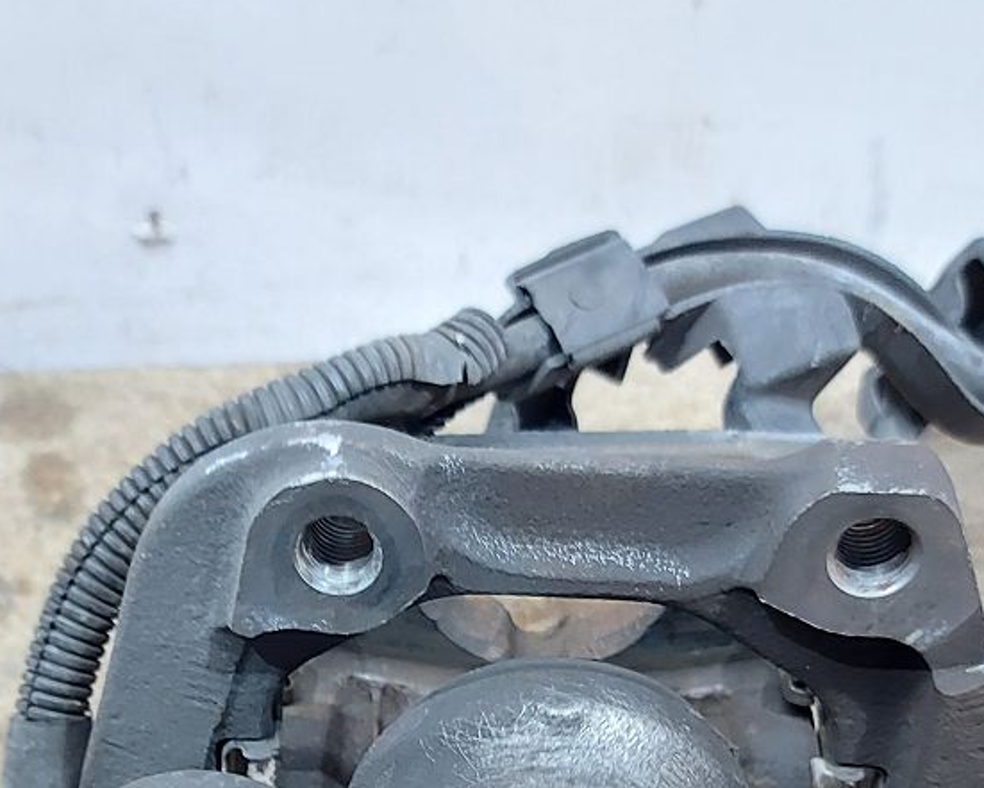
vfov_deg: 24.2
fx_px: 1719
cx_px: 362
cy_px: 861
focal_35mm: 59
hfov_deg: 31.8
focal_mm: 5.23
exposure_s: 1/25
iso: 320
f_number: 1.8
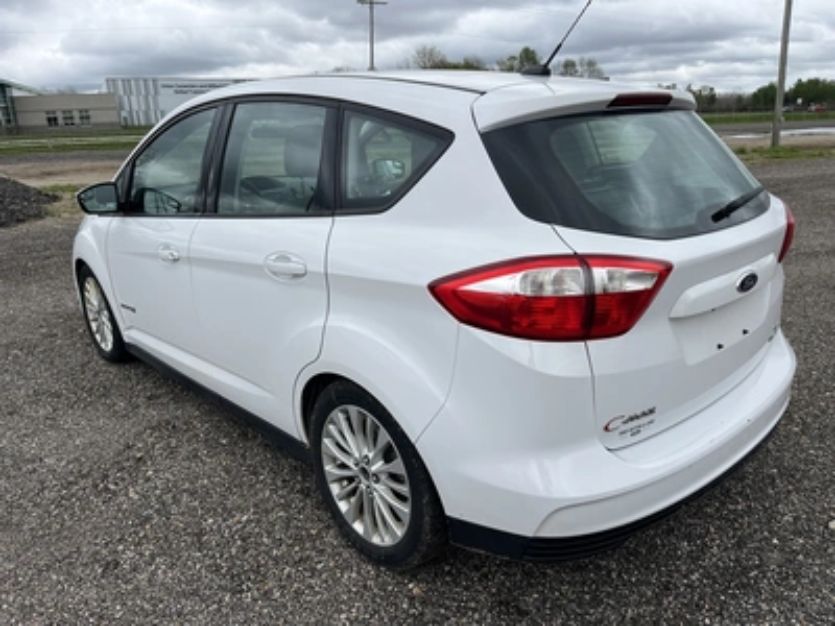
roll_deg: +1.6
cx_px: 418
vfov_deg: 53.1
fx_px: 627
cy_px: 313
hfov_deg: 67.3
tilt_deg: -17.2
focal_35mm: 26
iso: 50
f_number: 1.6
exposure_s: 1/3215
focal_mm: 5.1
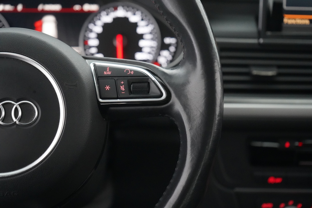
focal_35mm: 62
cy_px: 104
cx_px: 156
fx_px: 537
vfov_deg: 21.9
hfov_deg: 32.4
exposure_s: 1/60
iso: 12800
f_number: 5.6
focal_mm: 62
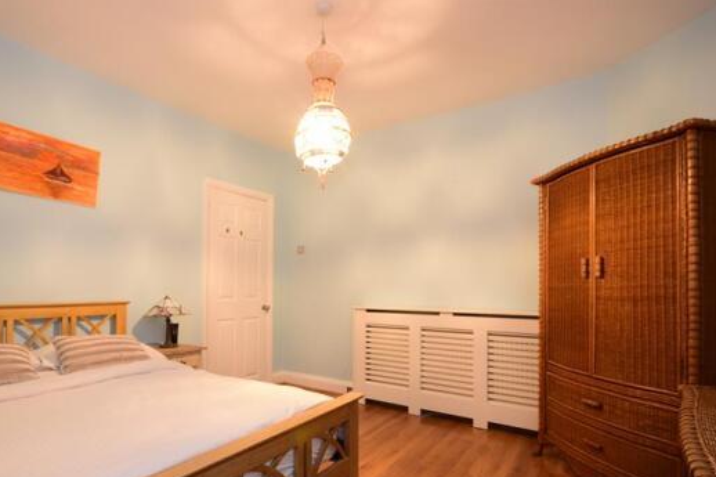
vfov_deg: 64.1
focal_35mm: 19
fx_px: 378
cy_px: 277
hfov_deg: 86.6
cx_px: 317
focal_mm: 10
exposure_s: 1/2.5
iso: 400
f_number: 6.3
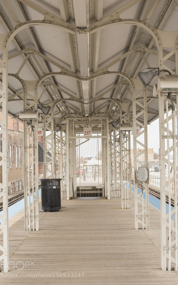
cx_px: 86
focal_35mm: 52
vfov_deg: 38.9
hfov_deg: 24.9
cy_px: 144
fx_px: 404
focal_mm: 50
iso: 250
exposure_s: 1/100
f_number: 11
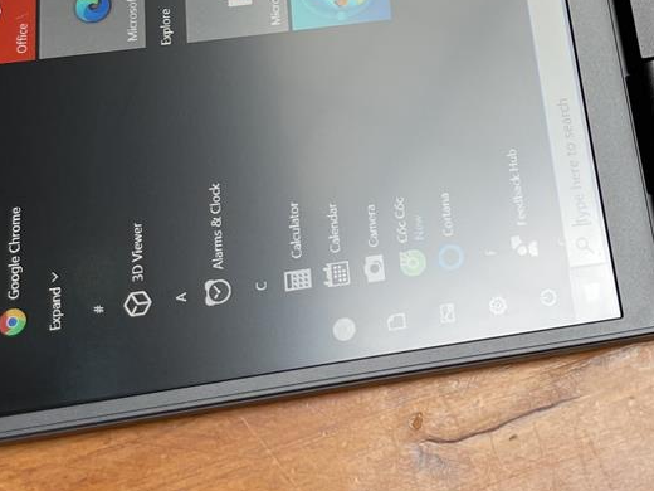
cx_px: 597
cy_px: -173
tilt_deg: -59.4
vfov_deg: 18.1
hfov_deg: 25.1
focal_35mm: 75
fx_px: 1417
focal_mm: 4.2
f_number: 1.6
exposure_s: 1/134
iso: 32
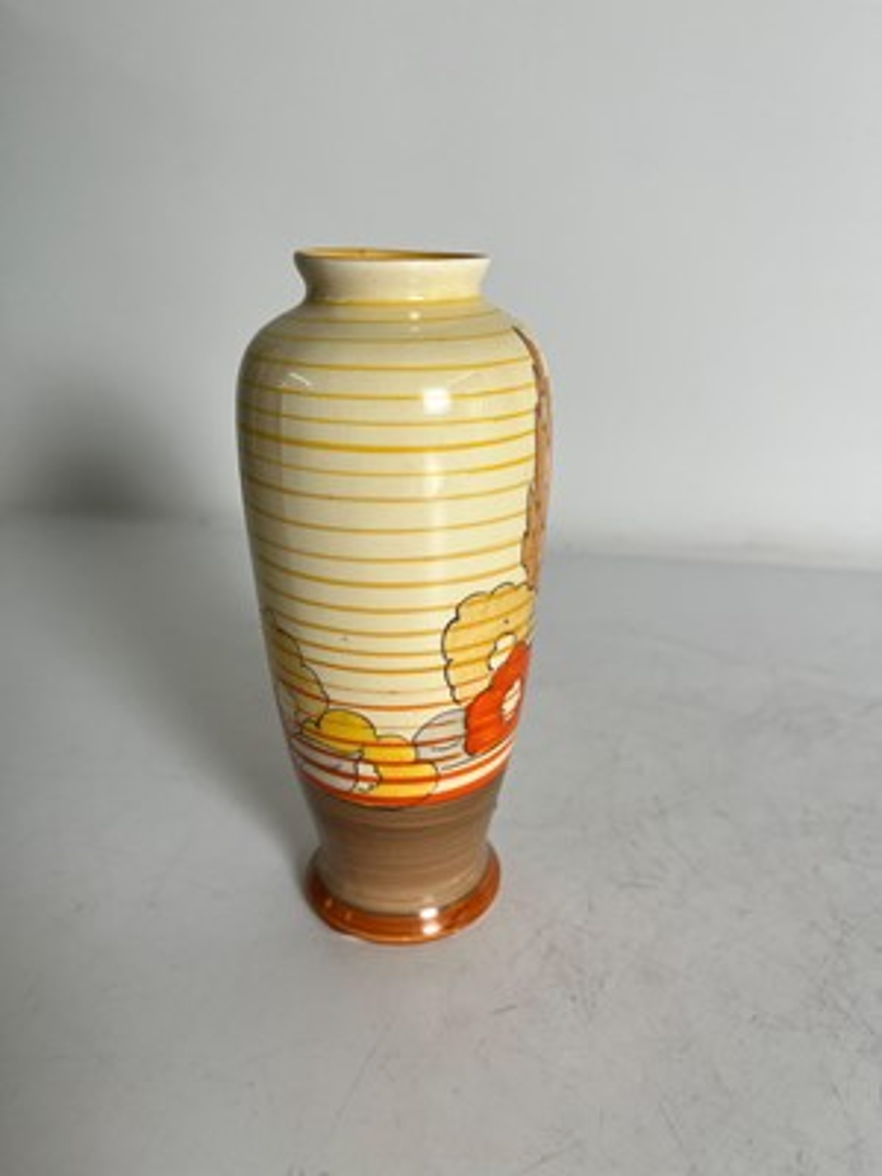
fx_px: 883
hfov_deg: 53.1
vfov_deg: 67.3
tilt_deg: -22.8
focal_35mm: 26
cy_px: 588
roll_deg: +1.1
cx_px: 441
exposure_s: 1/322
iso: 50
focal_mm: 5.1
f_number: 1.6
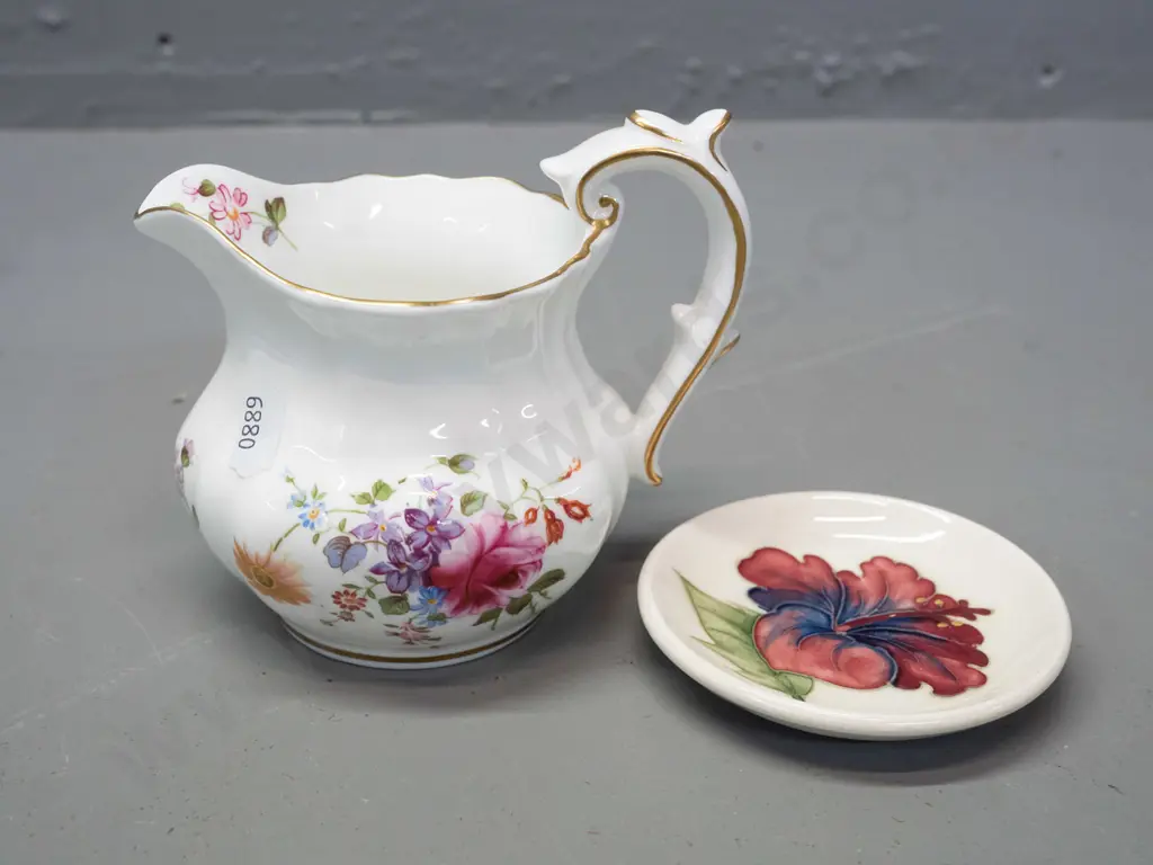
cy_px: 432
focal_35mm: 50
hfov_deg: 38.2
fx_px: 1665
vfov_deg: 29.1
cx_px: 576
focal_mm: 25
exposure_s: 1/160
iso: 3200
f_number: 6.3
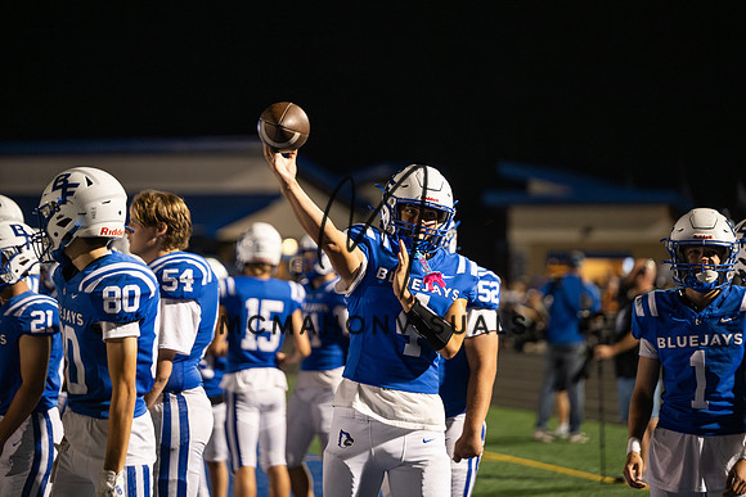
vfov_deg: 9.5
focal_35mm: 145
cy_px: 248
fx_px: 3005
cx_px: 373
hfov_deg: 14.2
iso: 2500
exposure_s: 1/640
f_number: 2.8
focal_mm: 145
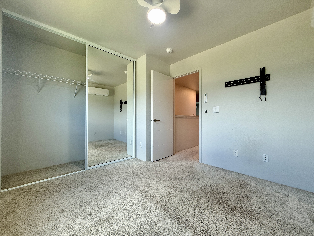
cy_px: 118
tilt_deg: +0.6
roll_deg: +0.1
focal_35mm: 14
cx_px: 157
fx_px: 127
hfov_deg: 102.1
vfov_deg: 85.7
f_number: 2.2
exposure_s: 1/120
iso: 125
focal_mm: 2.22
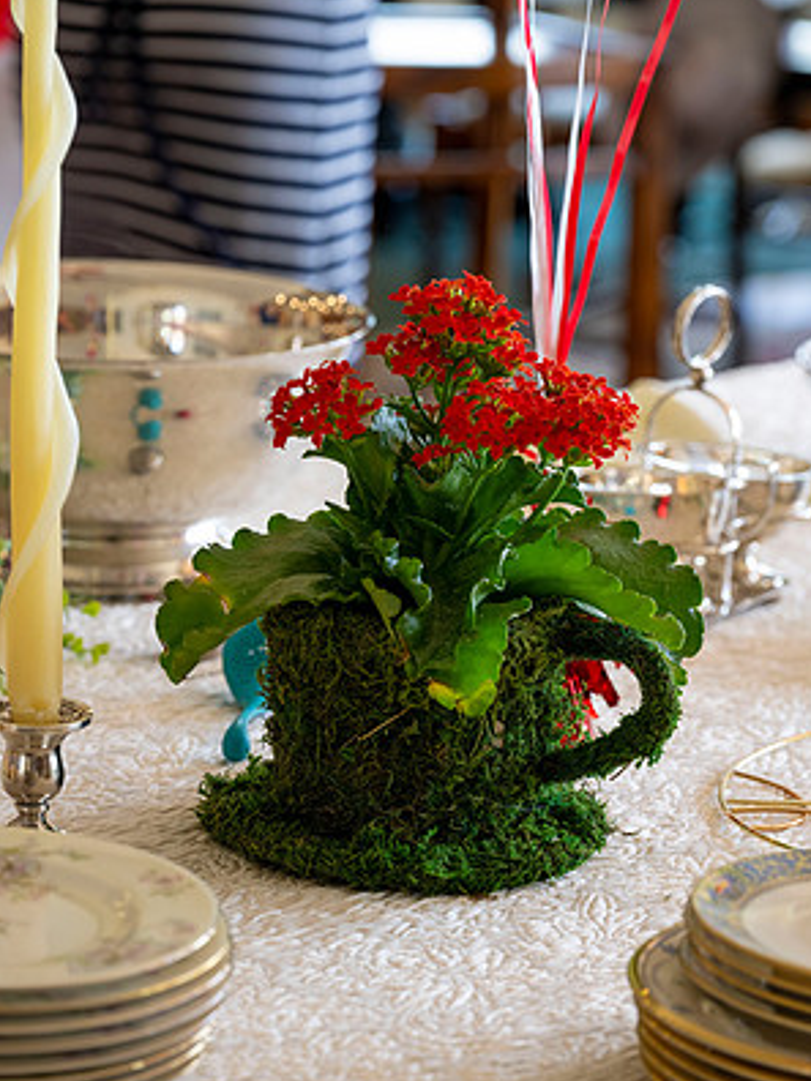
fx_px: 4092
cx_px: 407
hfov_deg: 11.3
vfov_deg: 15.1
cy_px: 510
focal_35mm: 131
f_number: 5.6
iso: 800
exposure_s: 1/100
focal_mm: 120
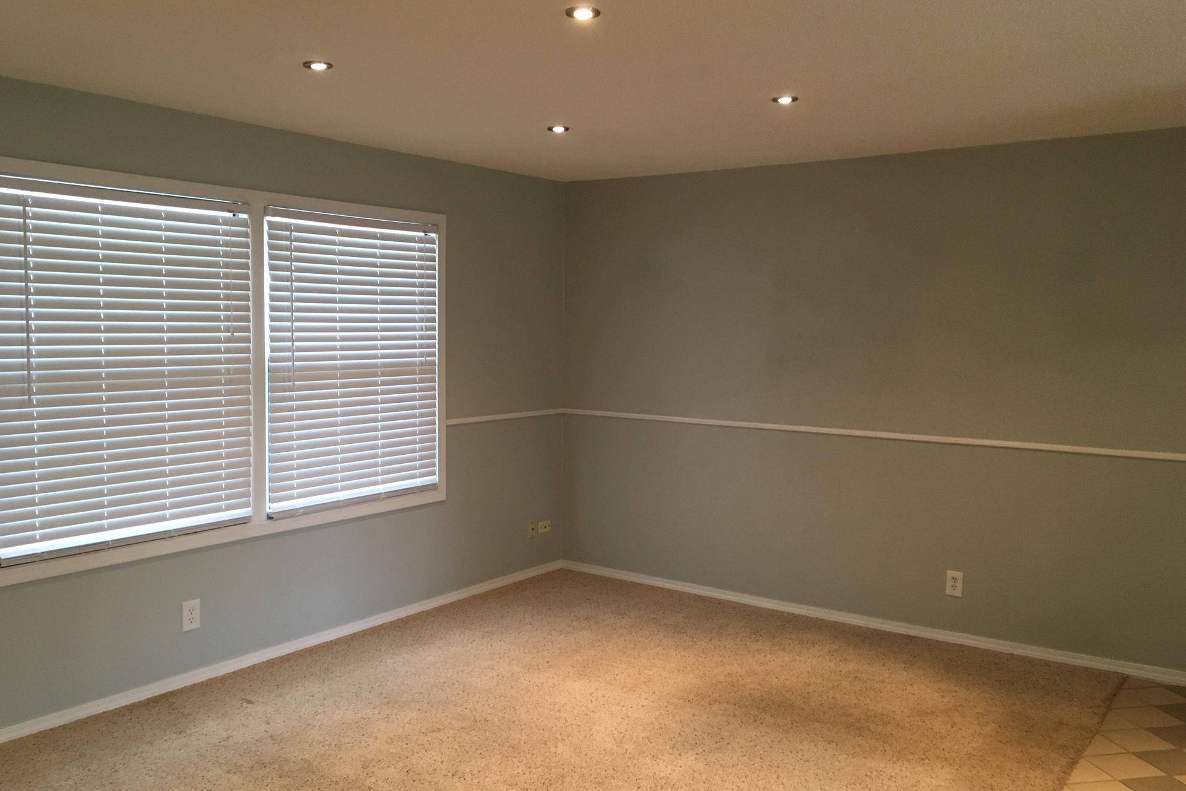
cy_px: 397
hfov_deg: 60.3
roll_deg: -0.7
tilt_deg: -4.0
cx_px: 593
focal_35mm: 31
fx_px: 1021
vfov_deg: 42.3
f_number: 2.2
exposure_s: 1/30
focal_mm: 4.15
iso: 125
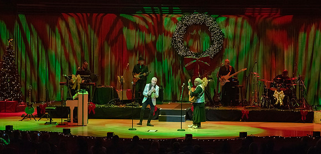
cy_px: 73
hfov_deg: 18.9
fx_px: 962
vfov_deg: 9.1
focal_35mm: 117
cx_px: 172
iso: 5000
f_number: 8
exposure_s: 1/320
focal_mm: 100
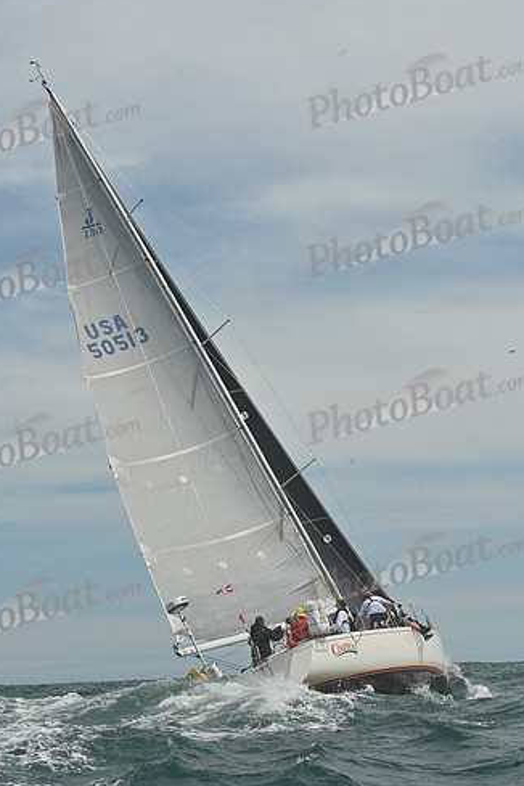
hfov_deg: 16.4
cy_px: 342
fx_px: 1812
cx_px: 224
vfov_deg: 24.5
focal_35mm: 83
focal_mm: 70
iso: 320
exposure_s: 1/1250
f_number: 14
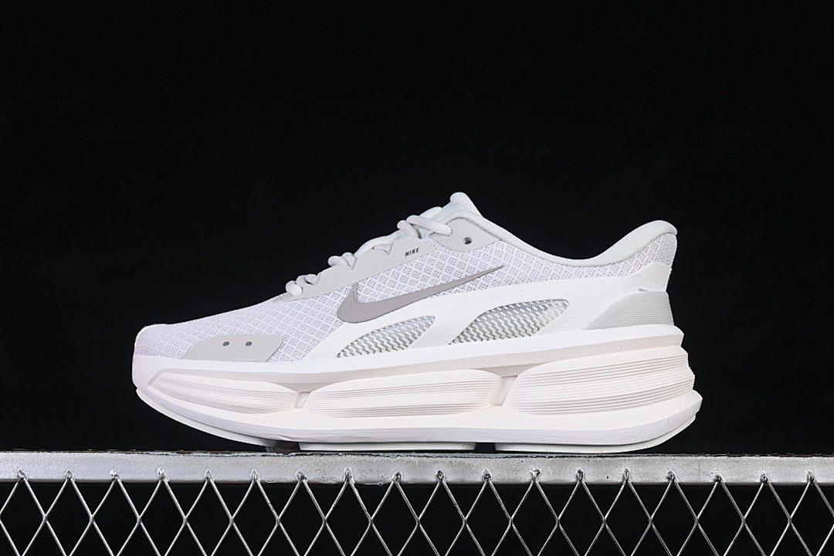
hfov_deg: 27.0
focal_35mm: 75
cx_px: 417
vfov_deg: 18.2
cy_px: 278
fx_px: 1737
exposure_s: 1/80
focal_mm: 50
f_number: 8
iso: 160
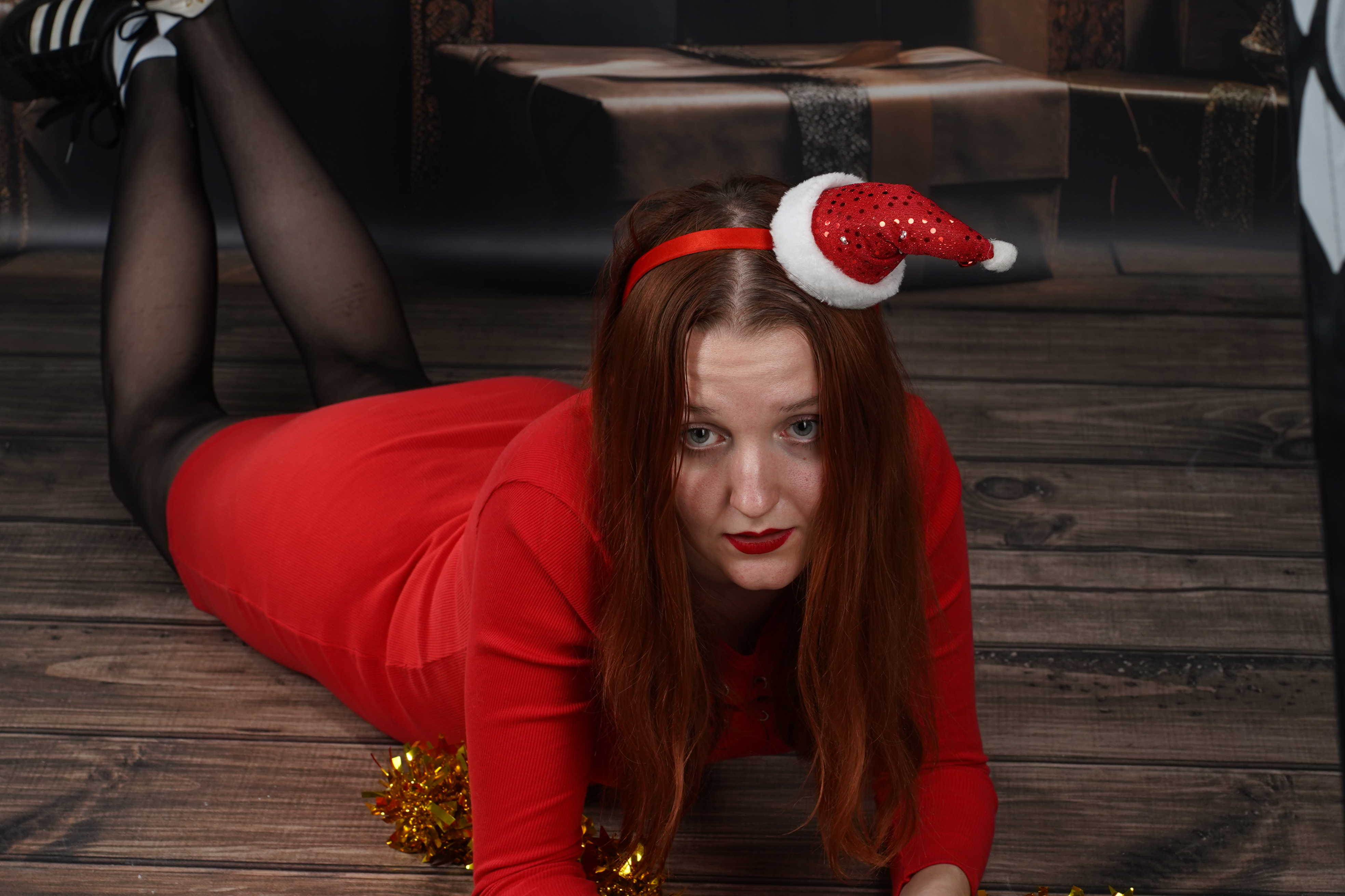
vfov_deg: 12.2
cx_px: 672
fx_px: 4184
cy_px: 448
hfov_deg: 18.3
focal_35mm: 112
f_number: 9
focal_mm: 75
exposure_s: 1/125
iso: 320
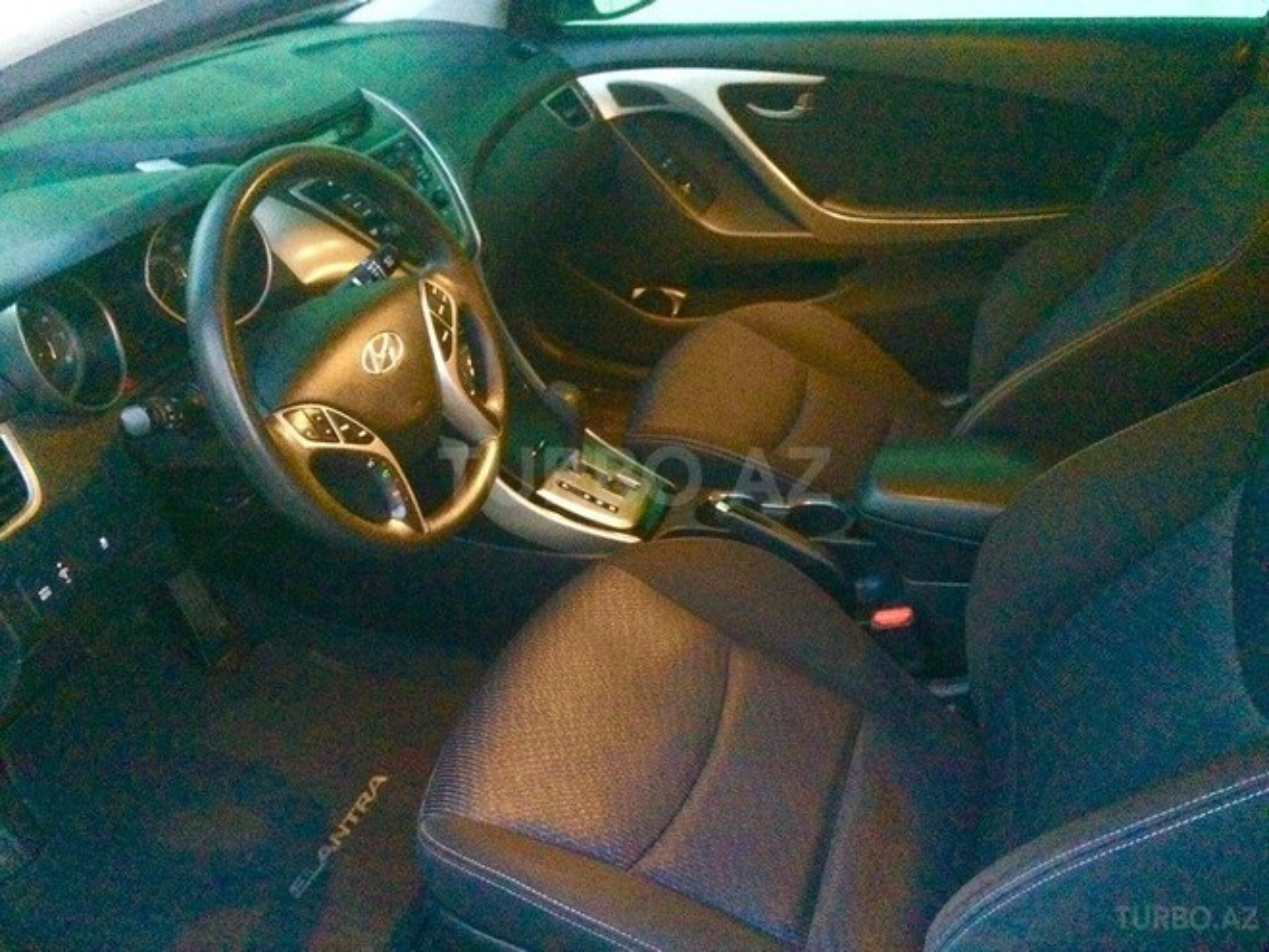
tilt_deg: -32.9
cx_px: 634
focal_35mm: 29
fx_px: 1063
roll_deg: -0.8
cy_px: 476
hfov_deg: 61.7
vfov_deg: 48.2
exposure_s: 1/17
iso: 1600
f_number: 2.2
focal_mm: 4.15
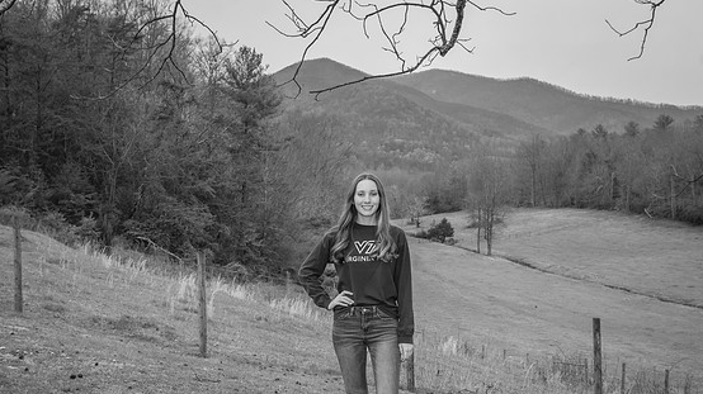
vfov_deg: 25.8
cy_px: 266
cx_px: 350
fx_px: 857
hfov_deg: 44.6
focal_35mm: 46
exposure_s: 1/180
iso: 140
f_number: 6.7
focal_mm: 24
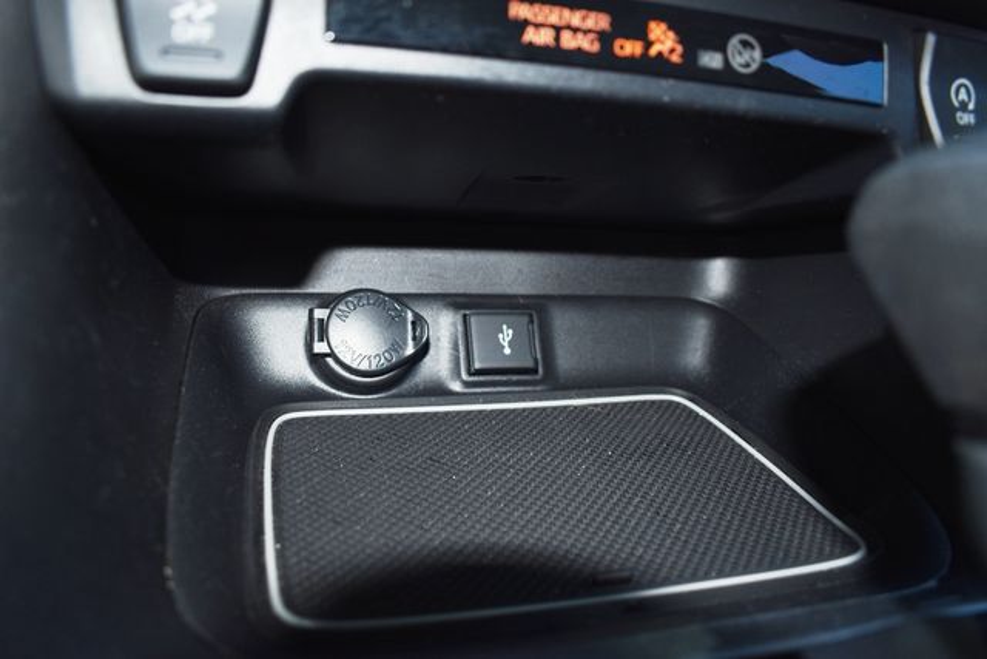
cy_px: 330
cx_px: 494
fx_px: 740
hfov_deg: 67.4
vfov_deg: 48.0
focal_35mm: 27
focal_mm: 18
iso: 220
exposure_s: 1/60
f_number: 3.5
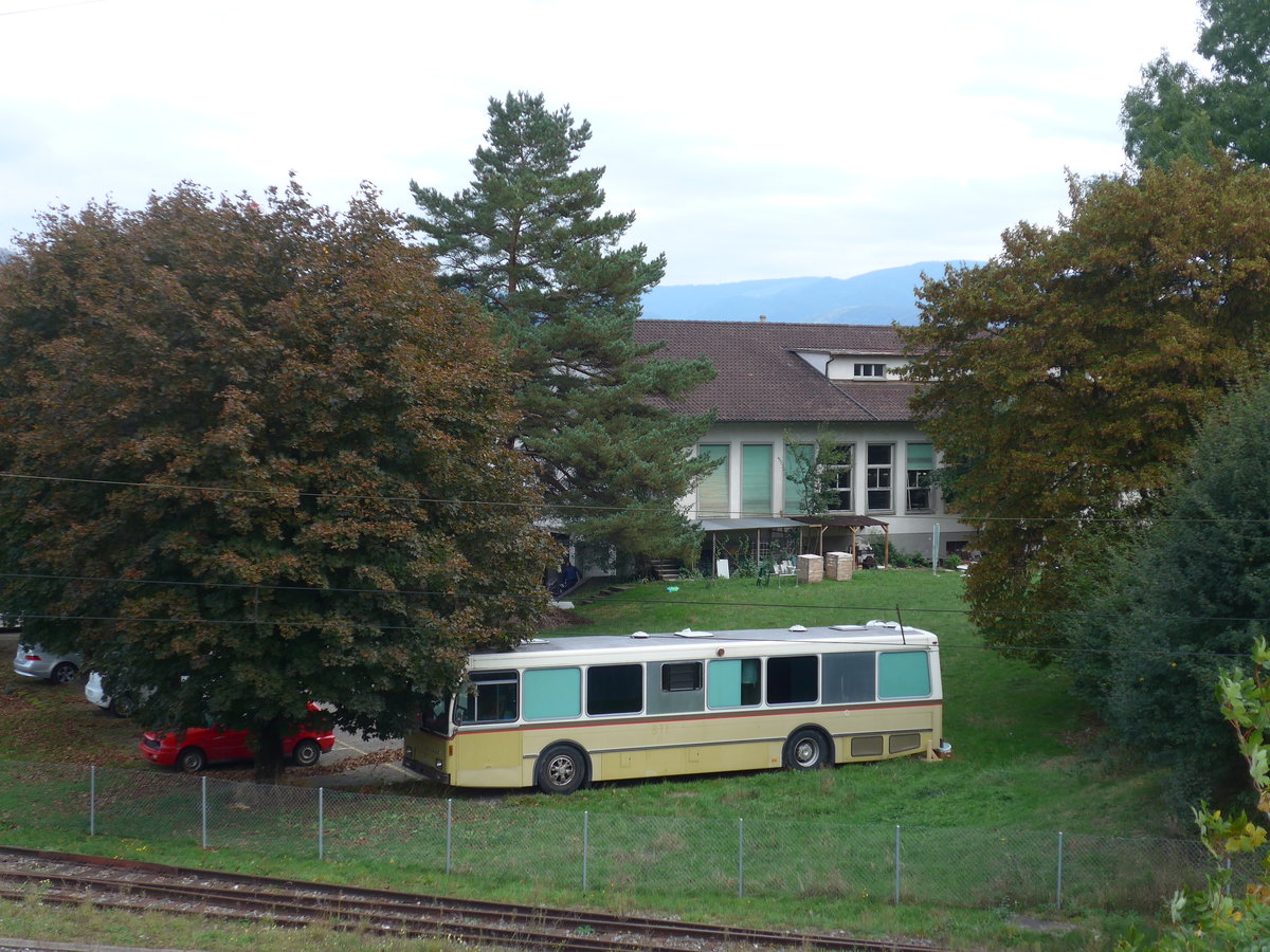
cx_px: 635
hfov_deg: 31.2
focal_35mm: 62
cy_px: 476
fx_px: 2275
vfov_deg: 23.7
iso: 80
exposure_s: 1/250
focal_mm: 12.7
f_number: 3.7
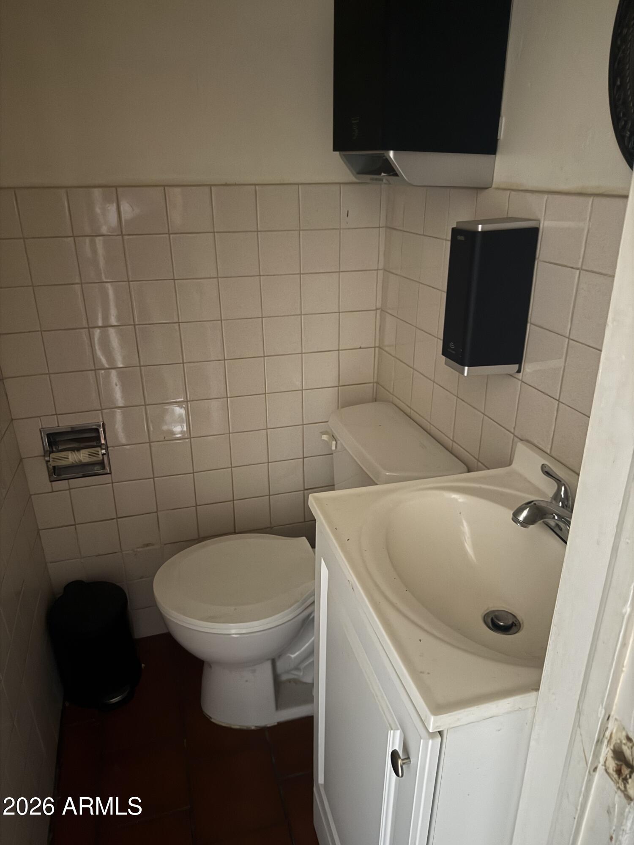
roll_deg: -0.9
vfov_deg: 71.6
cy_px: 422
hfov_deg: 56.8
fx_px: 586
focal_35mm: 24
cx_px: 317
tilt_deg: -24.6
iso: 1600
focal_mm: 6.76
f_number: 1.78
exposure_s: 1/9
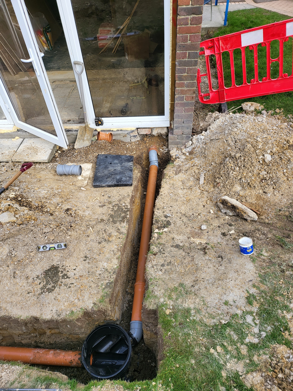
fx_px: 271
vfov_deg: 71.6
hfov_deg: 56.8
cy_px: 196
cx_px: 146
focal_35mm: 24
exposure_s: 1/637
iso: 40
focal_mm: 5
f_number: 1.8
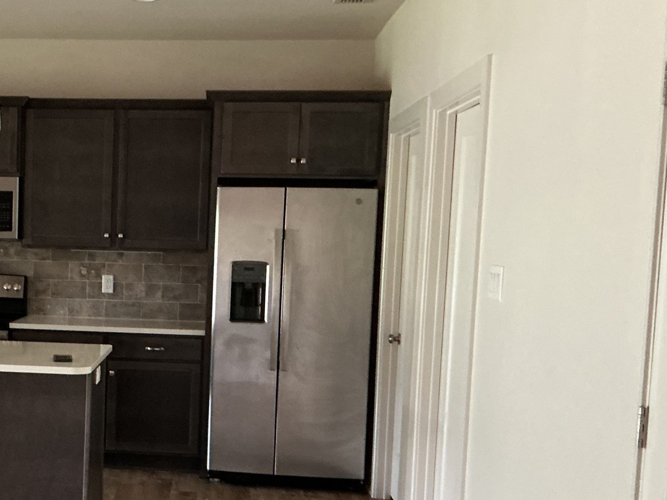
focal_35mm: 54
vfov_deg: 26.9
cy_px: 330
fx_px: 1041
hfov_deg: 33.9
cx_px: 83
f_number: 1.8
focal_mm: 3
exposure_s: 1/40
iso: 250
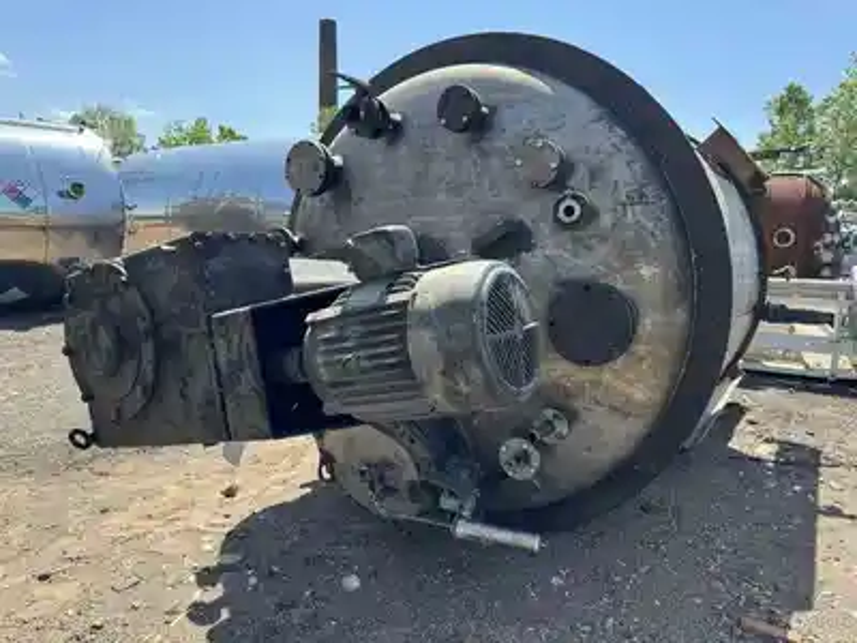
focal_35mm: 24
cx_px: 428
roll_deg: -0.8
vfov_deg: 56.8
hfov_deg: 71.6
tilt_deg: -9.0
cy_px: 322
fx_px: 594
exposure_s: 1/1366
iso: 80
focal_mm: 6.76
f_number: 1.78
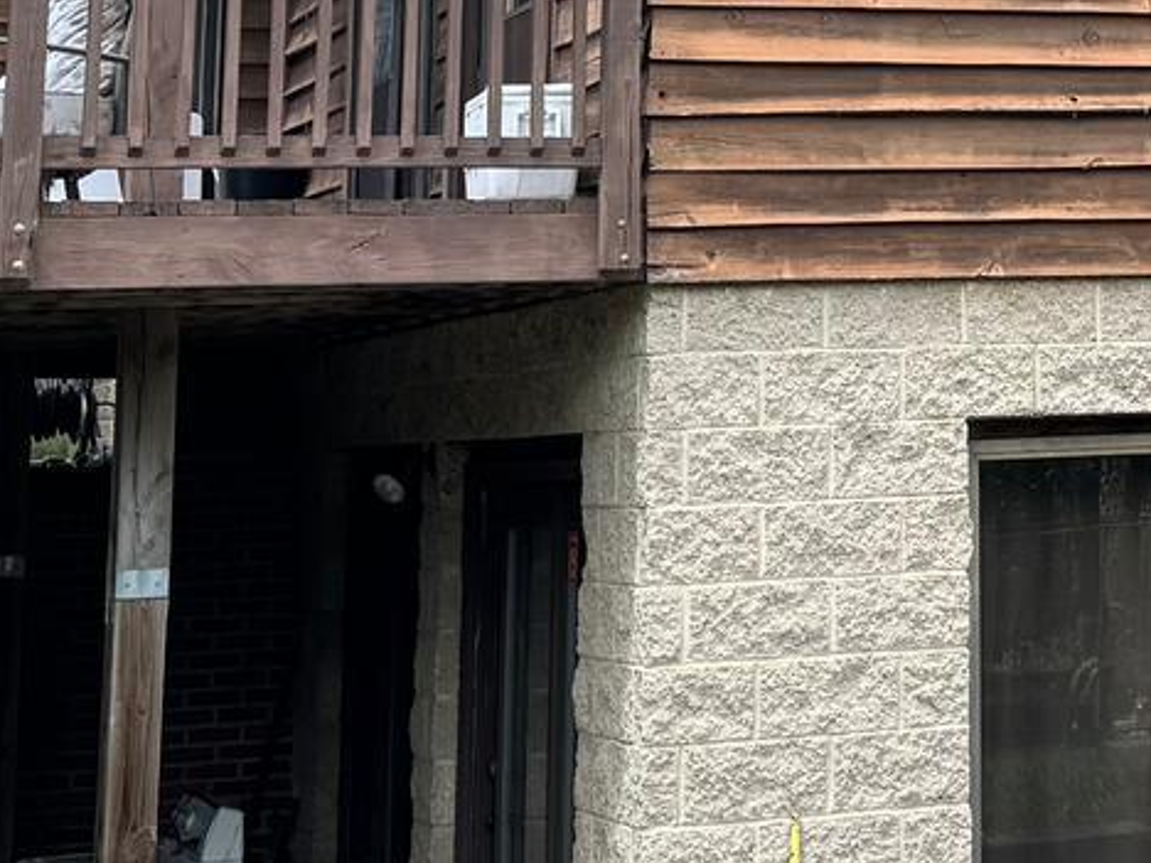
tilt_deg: +13.0
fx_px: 3491
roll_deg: +2.1
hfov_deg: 18.1
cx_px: 1257
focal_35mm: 105
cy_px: -374
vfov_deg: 13.4
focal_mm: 6.76
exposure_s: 1/888
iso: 80
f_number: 1.78
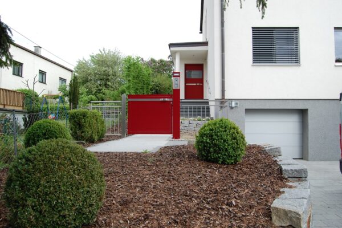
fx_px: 256
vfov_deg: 47.9
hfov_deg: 67.4
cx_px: 171
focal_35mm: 27
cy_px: 114
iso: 200
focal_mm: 18
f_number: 7.1
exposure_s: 1/200
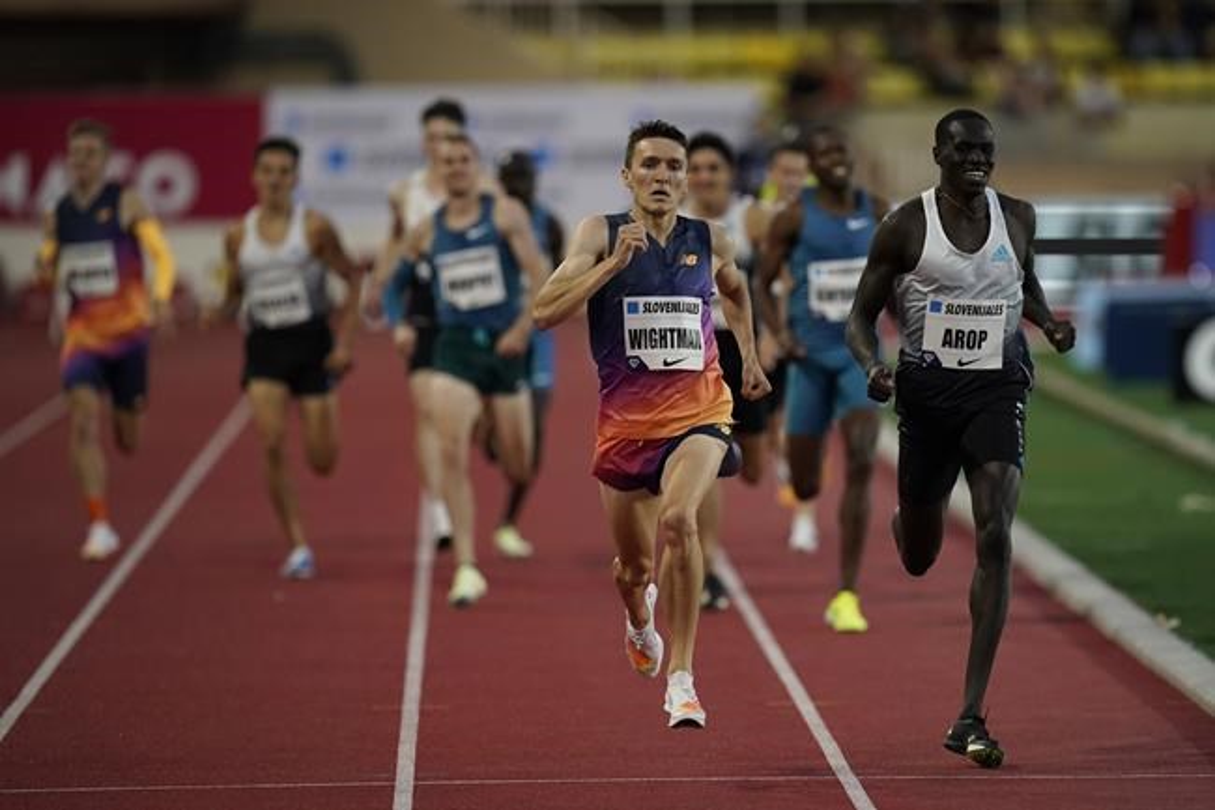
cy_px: 405
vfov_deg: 3.4
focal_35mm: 400
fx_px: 13496
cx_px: 608
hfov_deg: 5.2
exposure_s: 1/4000
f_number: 3.2
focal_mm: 400
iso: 3200
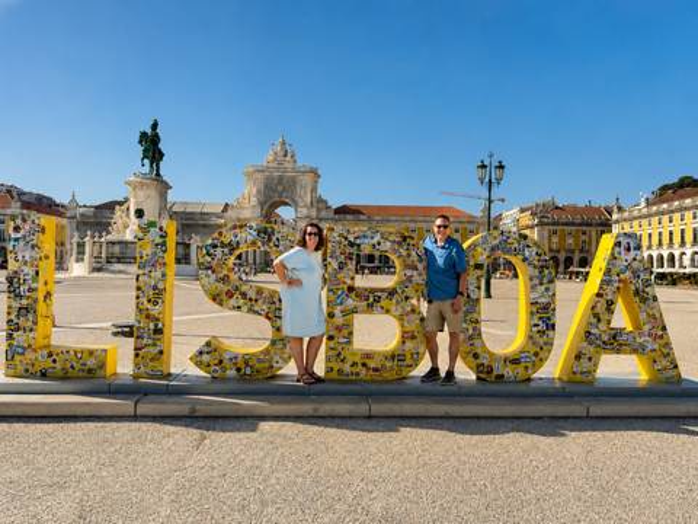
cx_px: 349
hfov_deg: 71.6
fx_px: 484
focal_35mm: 24
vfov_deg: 56.8
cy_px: 262
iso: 125
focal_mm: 6.76
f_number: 1.8
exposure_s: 1/55556
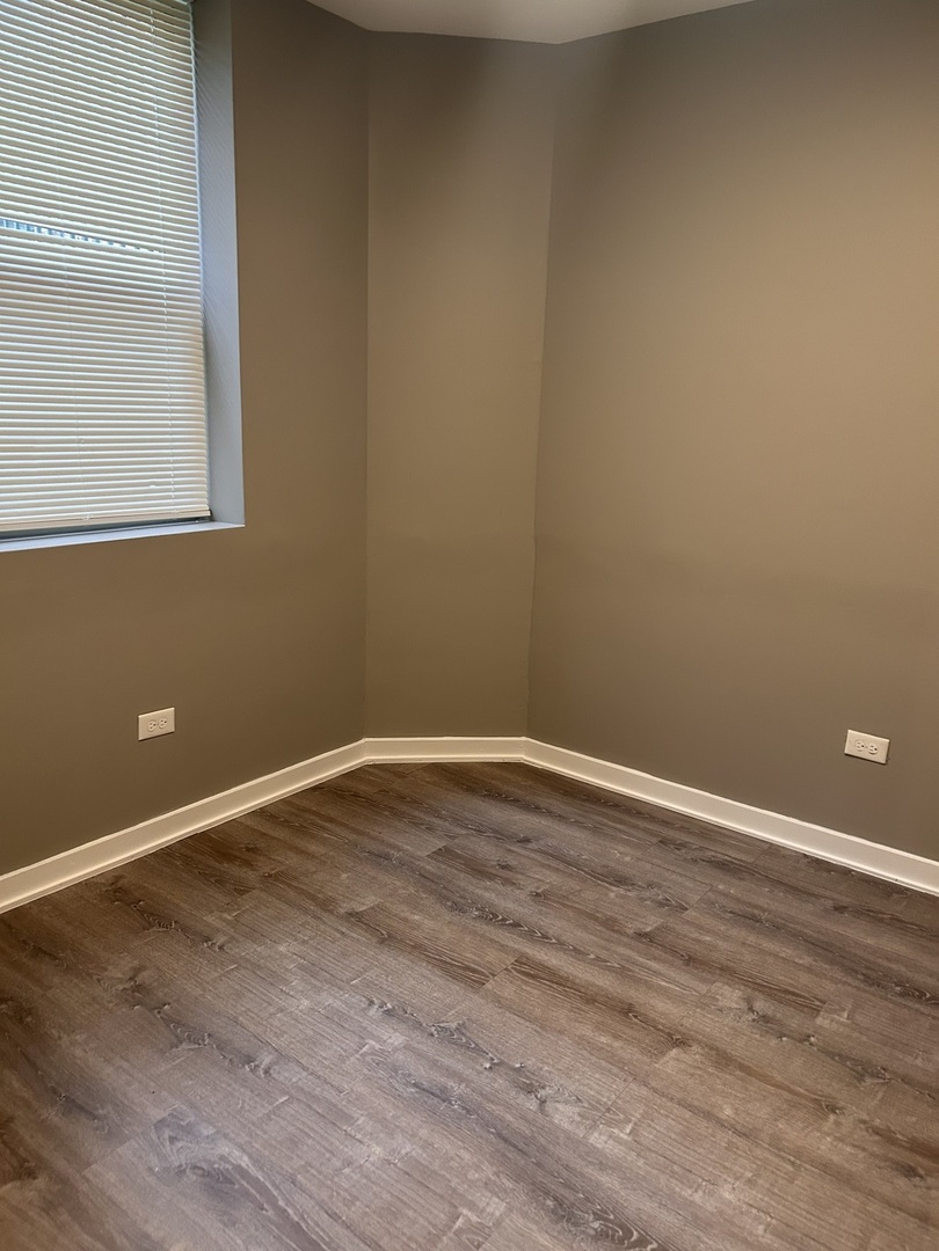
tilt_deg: -13.4
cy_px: 626
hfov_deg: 53.1
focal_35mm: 26
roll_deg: -2.3
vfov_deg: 67.3
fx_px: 940
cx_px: 470
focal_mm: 5.7
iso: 200
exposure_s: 1/60
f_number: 1.5
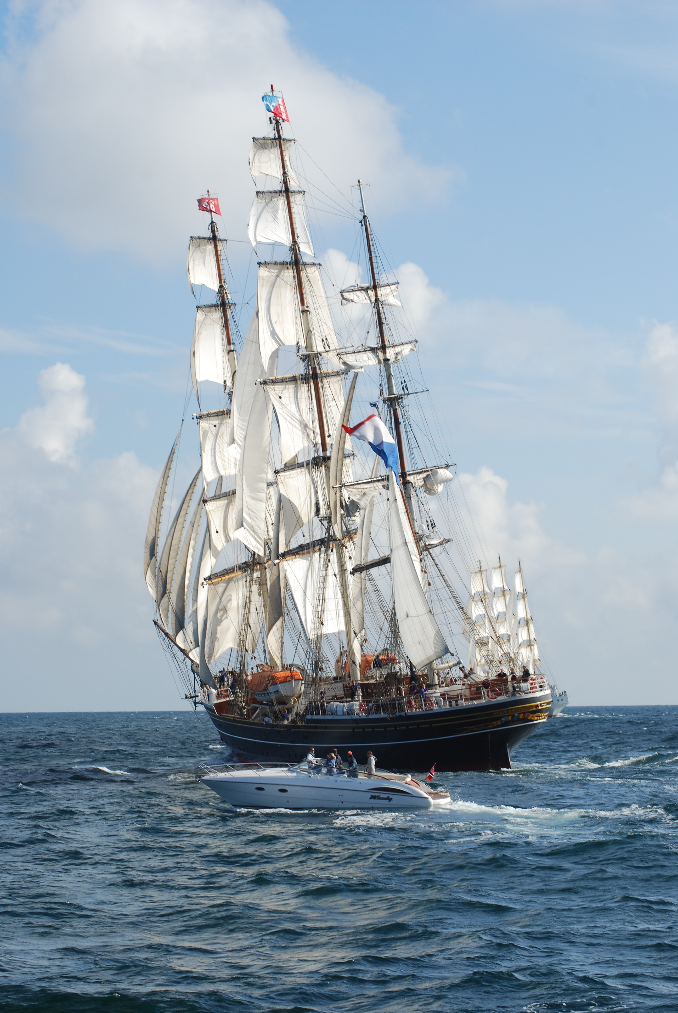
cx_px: 339
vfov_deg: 19.4
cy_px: 506
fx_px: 2958
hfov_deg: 13.1
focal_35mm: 105
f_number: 10
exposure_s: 1/250
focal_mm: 70
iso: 125
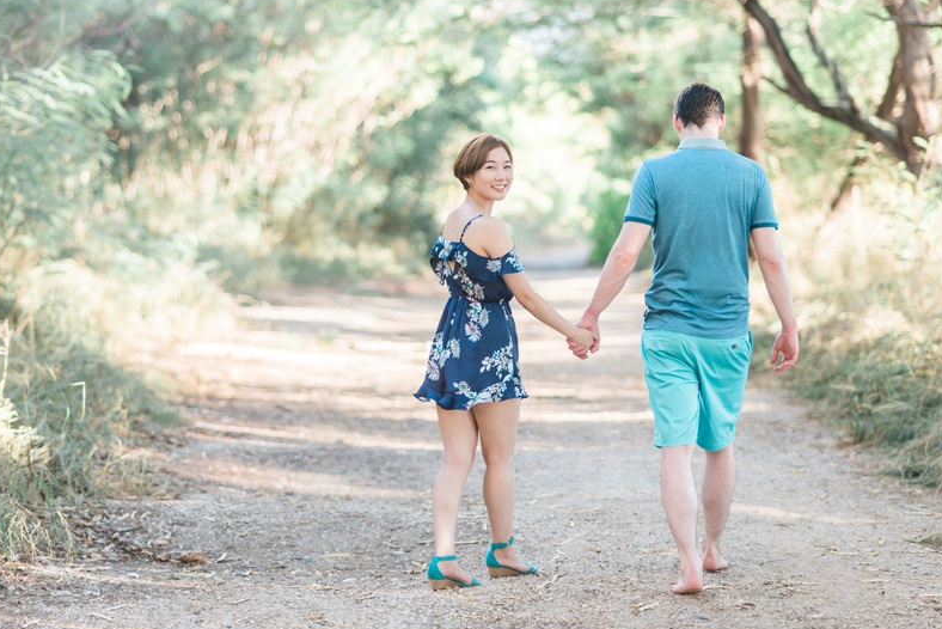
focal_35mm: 97
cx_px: 431
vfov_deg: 14.1
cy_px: 298
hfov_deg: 21.0
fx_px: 2539
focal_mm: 85
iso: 200
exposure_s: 1/400
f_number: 2.2
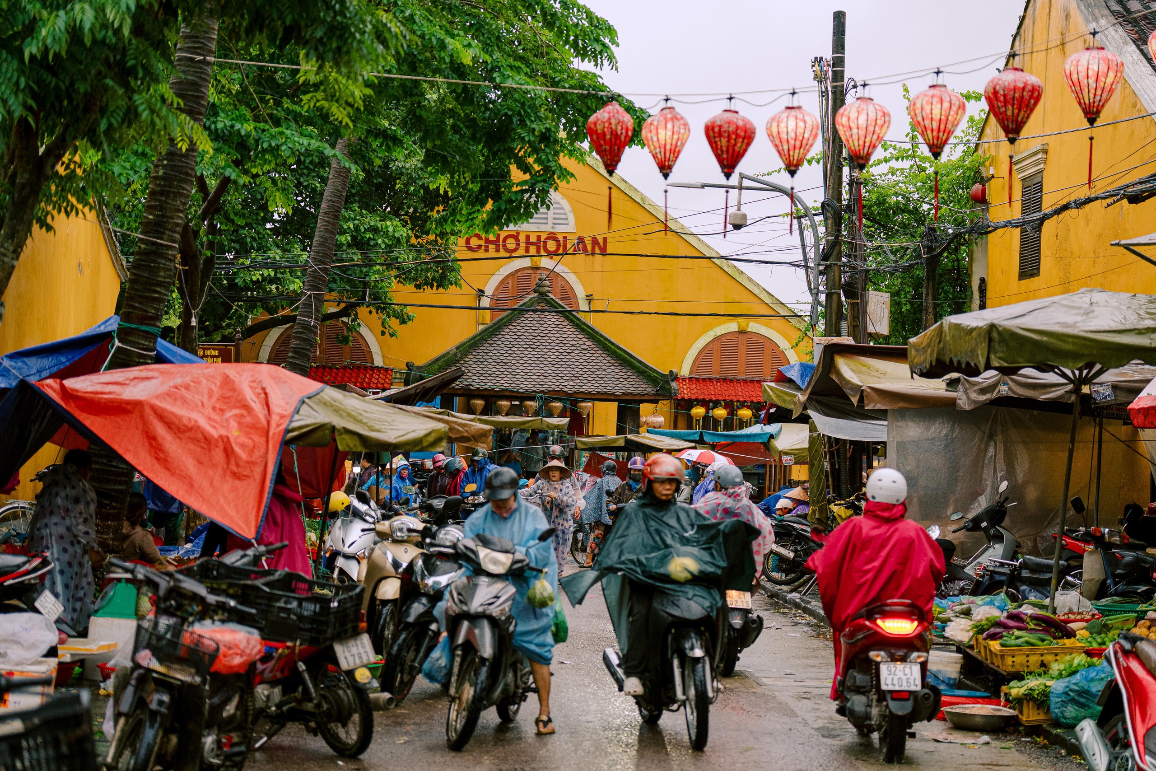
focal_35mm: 70
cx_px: 578
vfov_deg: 19.5
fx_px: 2248
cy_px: 386
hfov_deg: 28.8
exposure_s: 1/640
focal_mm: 70
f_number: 2.8
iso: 1600
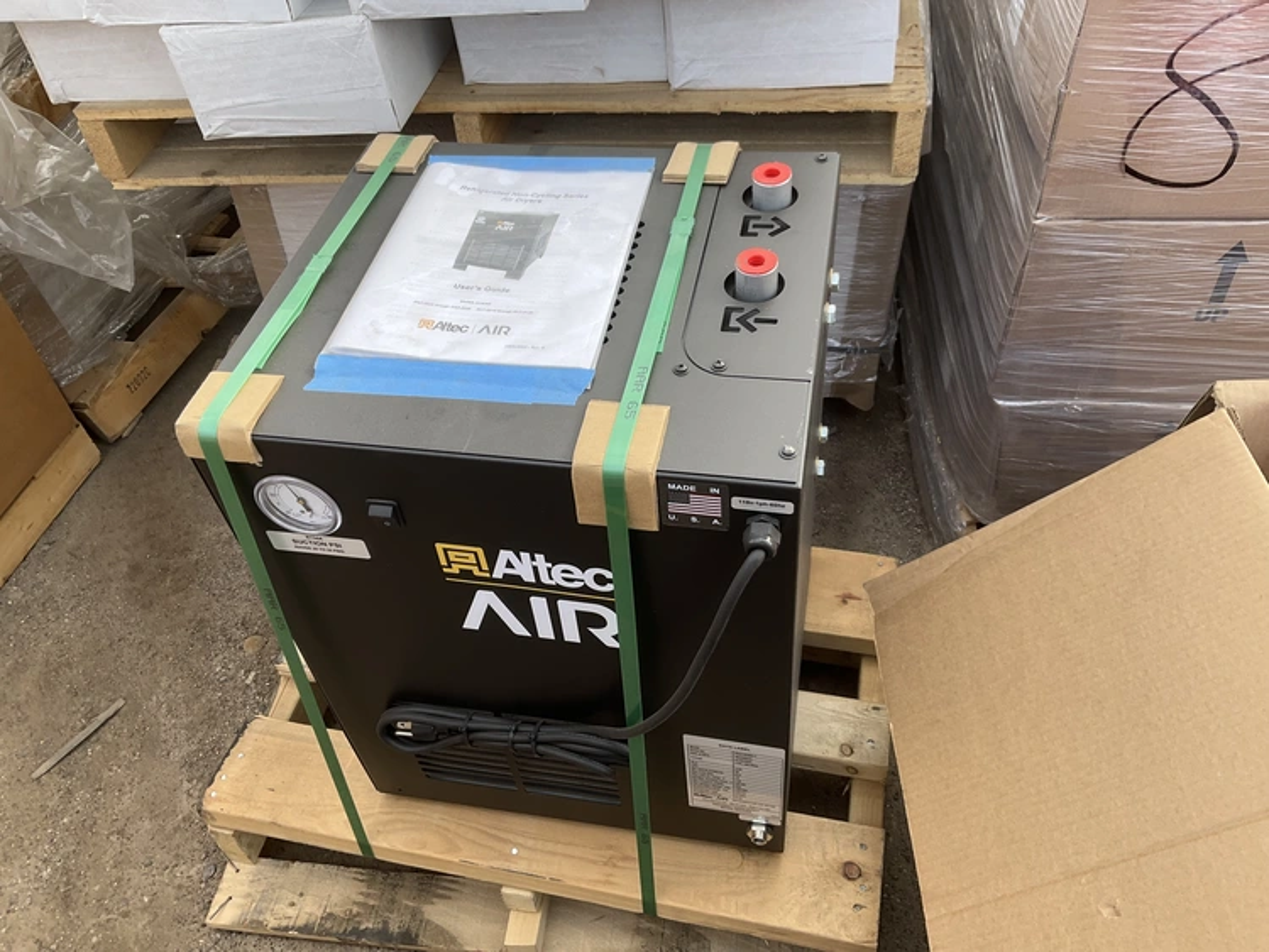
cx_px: 634
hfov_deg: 61.6
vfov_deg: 48.3
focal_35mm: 29
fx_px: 1063
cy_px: 476
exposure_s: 1/266
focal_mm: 3
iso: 25
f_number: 1.8
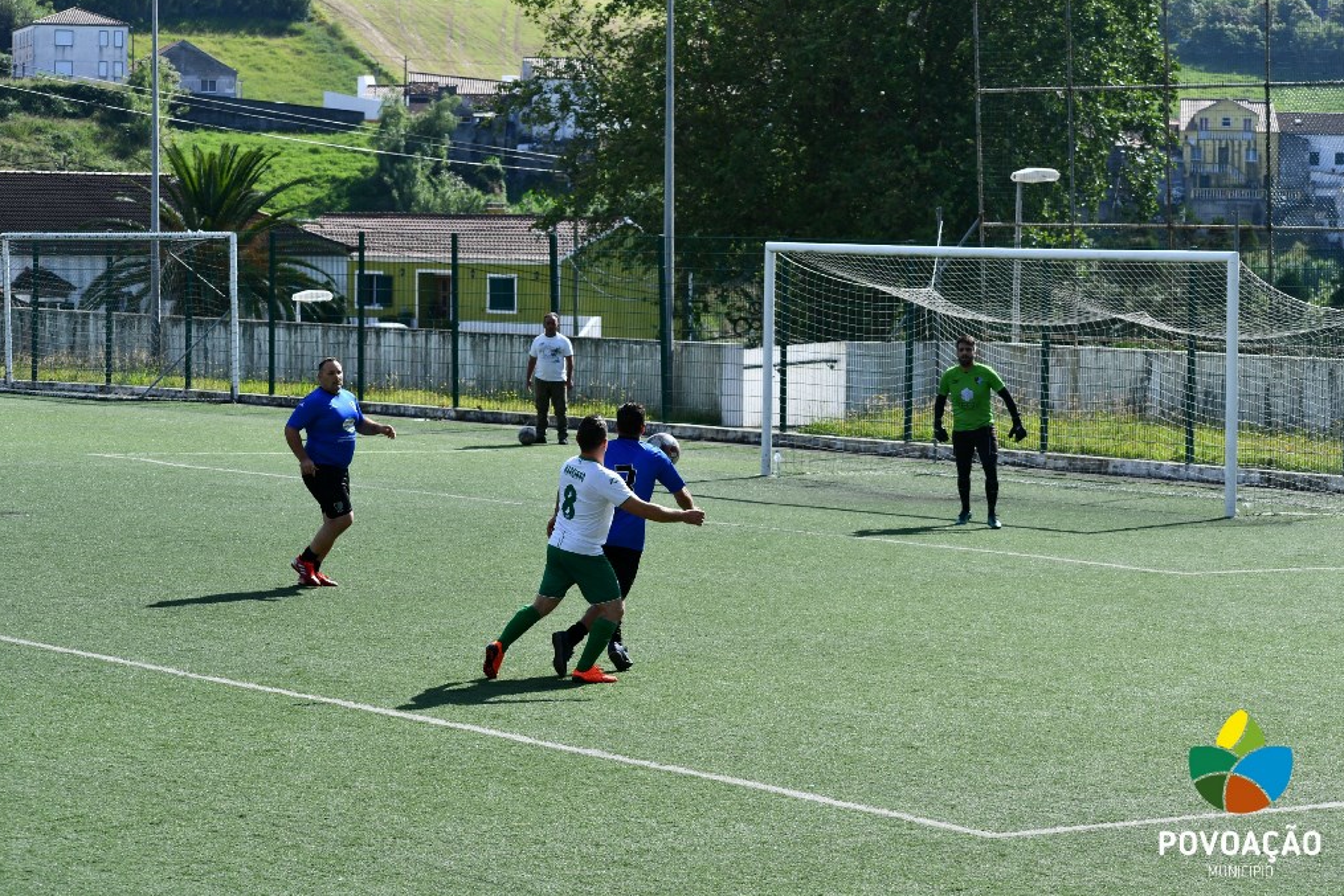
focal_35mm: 118
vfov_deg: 11.6
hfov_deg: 17.3
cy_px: 447
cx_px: 671
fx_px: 4406
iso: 200
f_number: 8
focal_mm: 78
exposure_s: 1/500
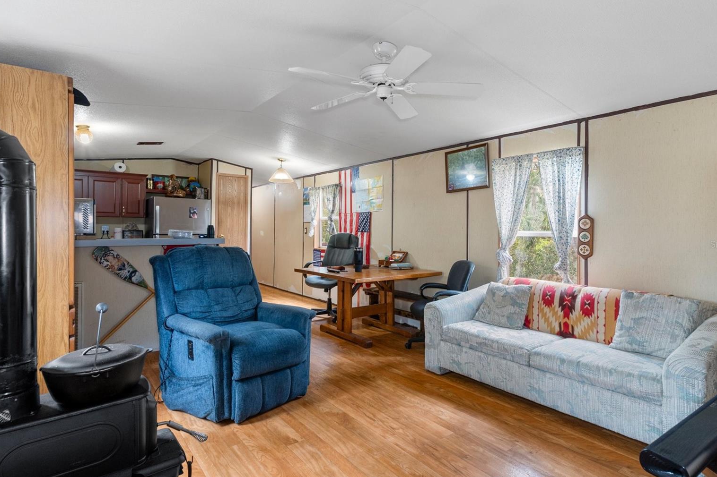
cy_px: 244
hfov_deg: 86.9
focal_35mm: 19
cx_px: 374
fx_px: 378
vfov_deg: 64.5
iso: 320
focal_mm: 12
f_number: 8
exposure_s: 2.5
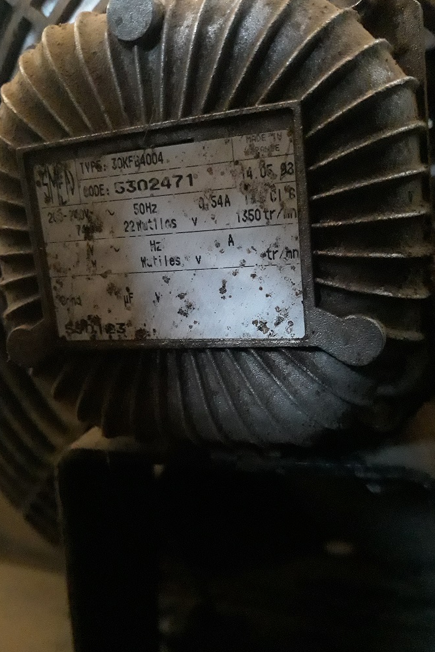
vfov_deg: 63.7
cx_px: 203
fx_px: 526
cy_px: 326
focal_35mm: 29
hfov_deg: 44.9
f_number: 1.7
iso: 800
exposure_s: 1/10
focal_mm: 3.71
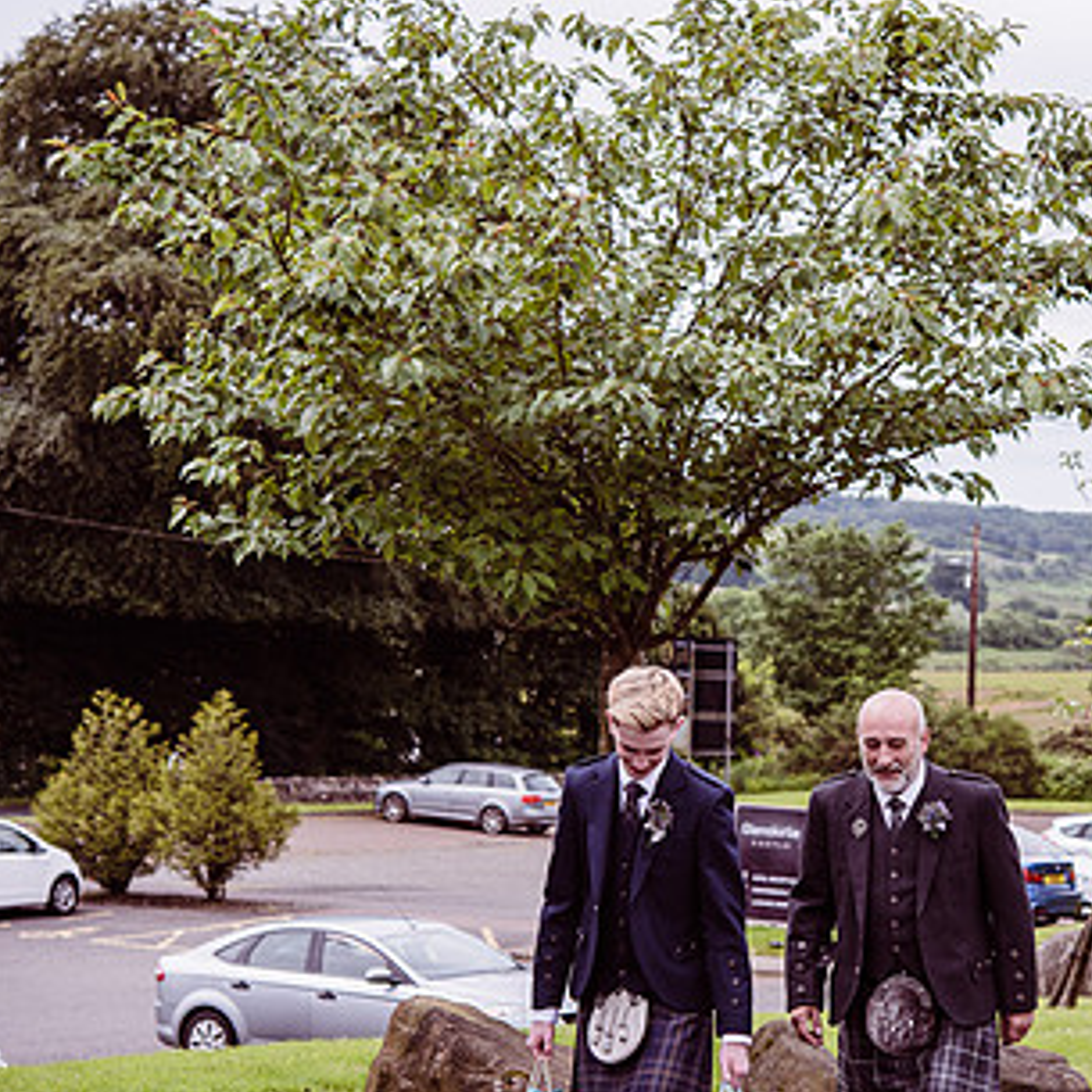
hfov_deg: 17.8
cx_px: 877
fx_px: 3462
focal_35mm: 97
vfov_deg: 17.9
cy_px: 596
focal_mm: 60
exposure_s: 1/1000
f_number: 4.5
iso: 200
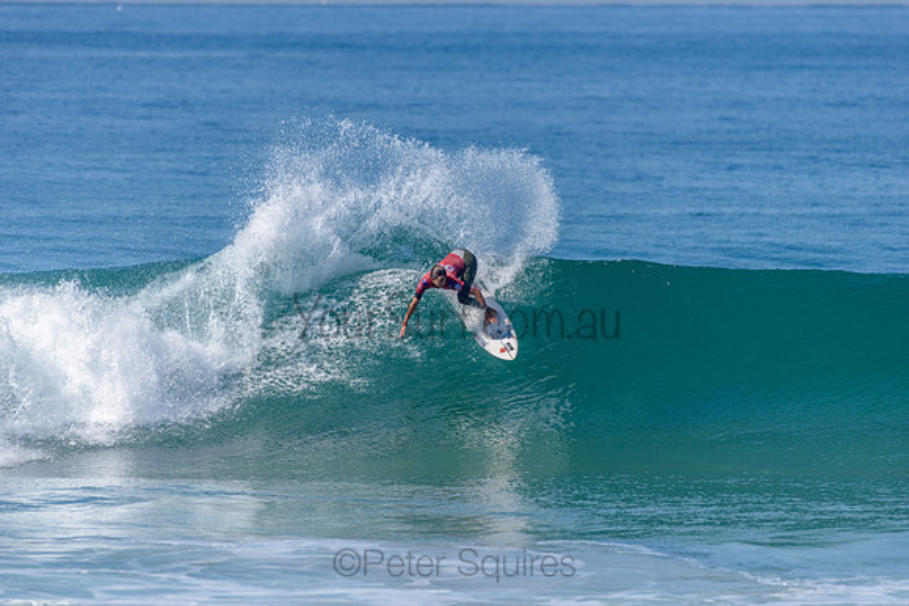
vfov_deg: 2.8
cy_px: 303
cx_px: 454
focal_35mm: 500
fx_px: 12627
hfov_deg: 4.1
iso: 180
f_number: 5.6
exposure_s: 1/2000
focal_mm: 500
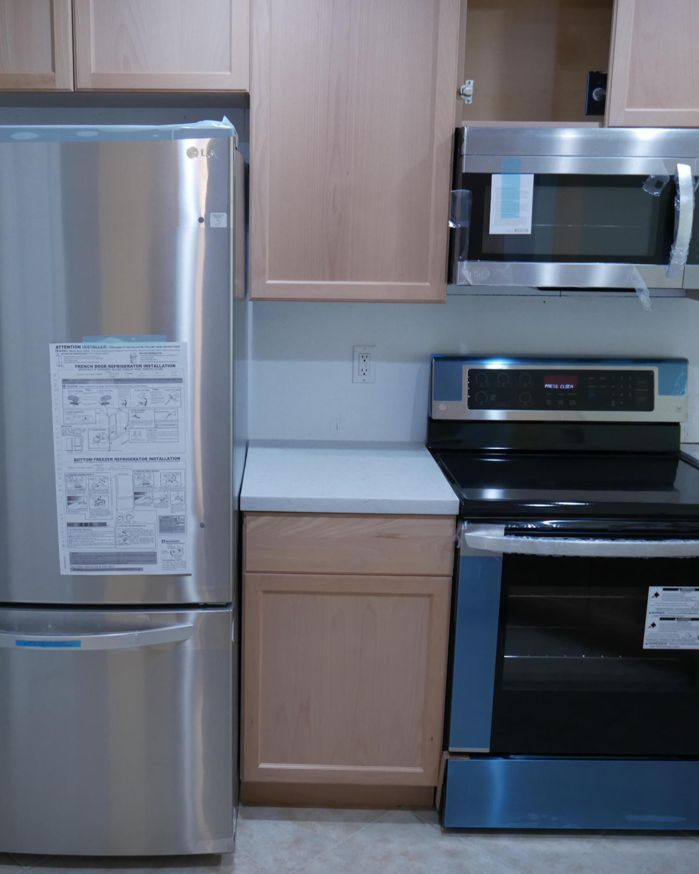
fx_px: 957
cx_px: 252
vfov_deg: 49.1
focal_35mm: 37
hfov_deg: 39.8
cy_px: 441
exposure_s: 1/60
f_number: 4
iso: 640
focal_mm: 14
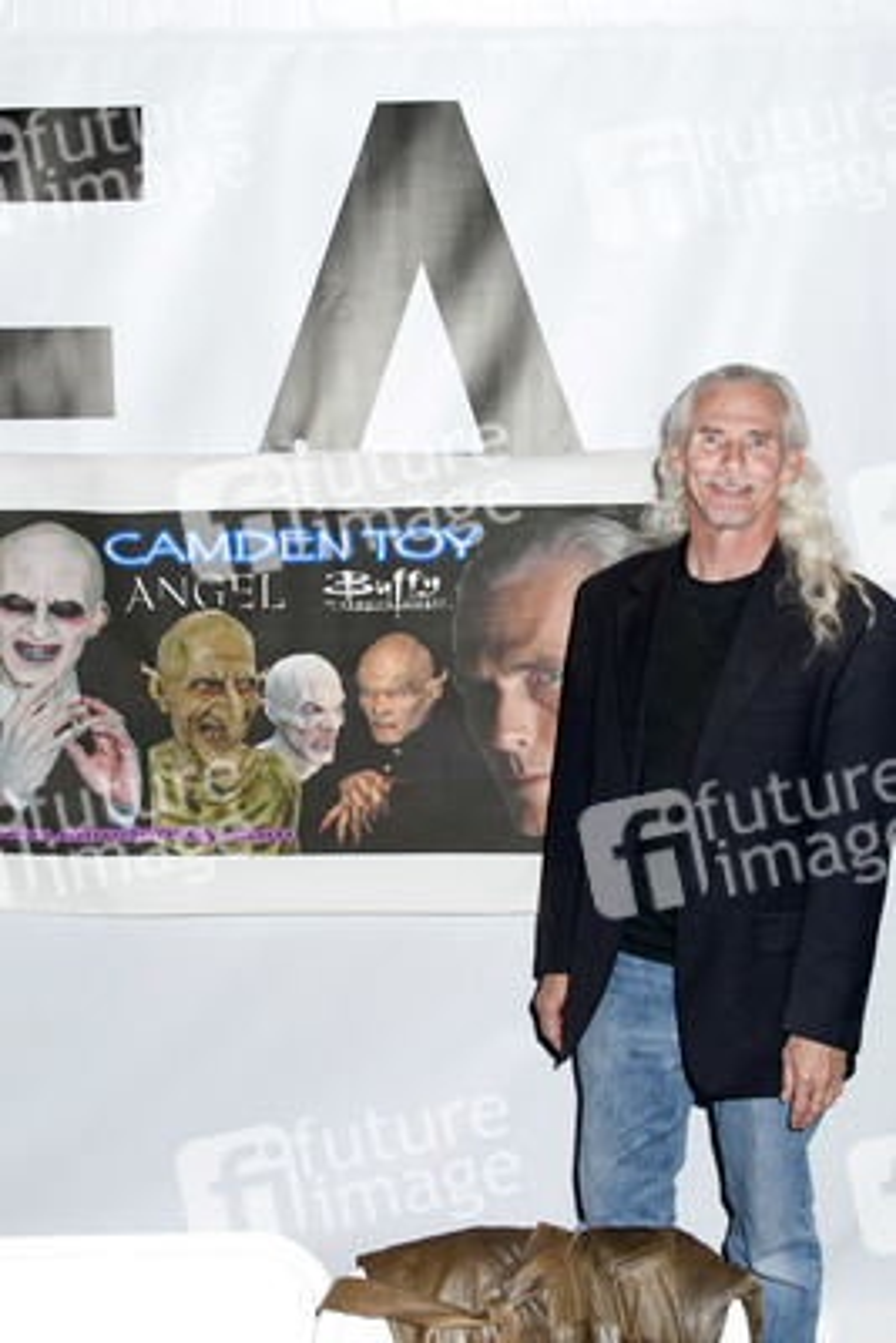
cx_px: 448
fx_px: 1044
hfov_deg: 46.4
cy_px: 672
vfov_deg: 65.5
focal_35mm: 28
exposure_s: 1/320
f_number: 4
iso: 400
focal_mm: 28
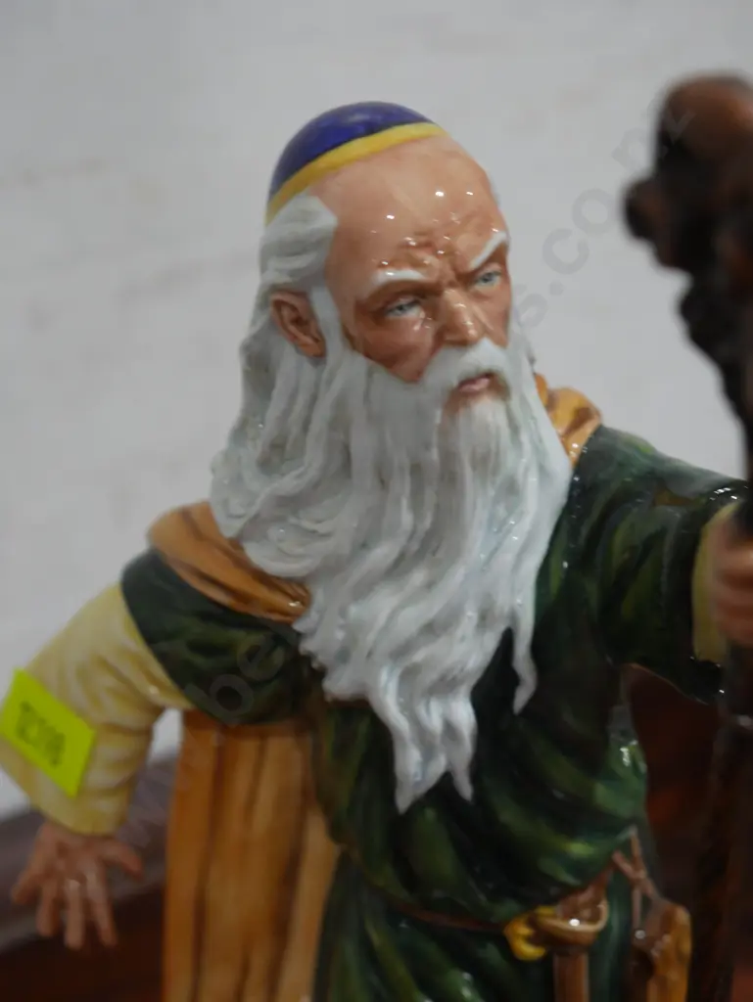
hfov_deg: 22.9
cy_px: 501
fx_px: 1855
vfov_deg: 30.3
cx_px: 376
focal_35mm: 64
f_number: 5.4
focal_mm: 32
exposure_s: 1/80
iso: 800
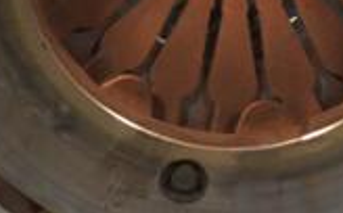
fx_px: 2874
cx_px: 197
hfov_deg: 6.8
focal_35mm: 308
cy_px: -67
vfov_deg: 4.2
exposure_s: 1/200
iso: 3200
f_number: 7.1
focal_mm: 55
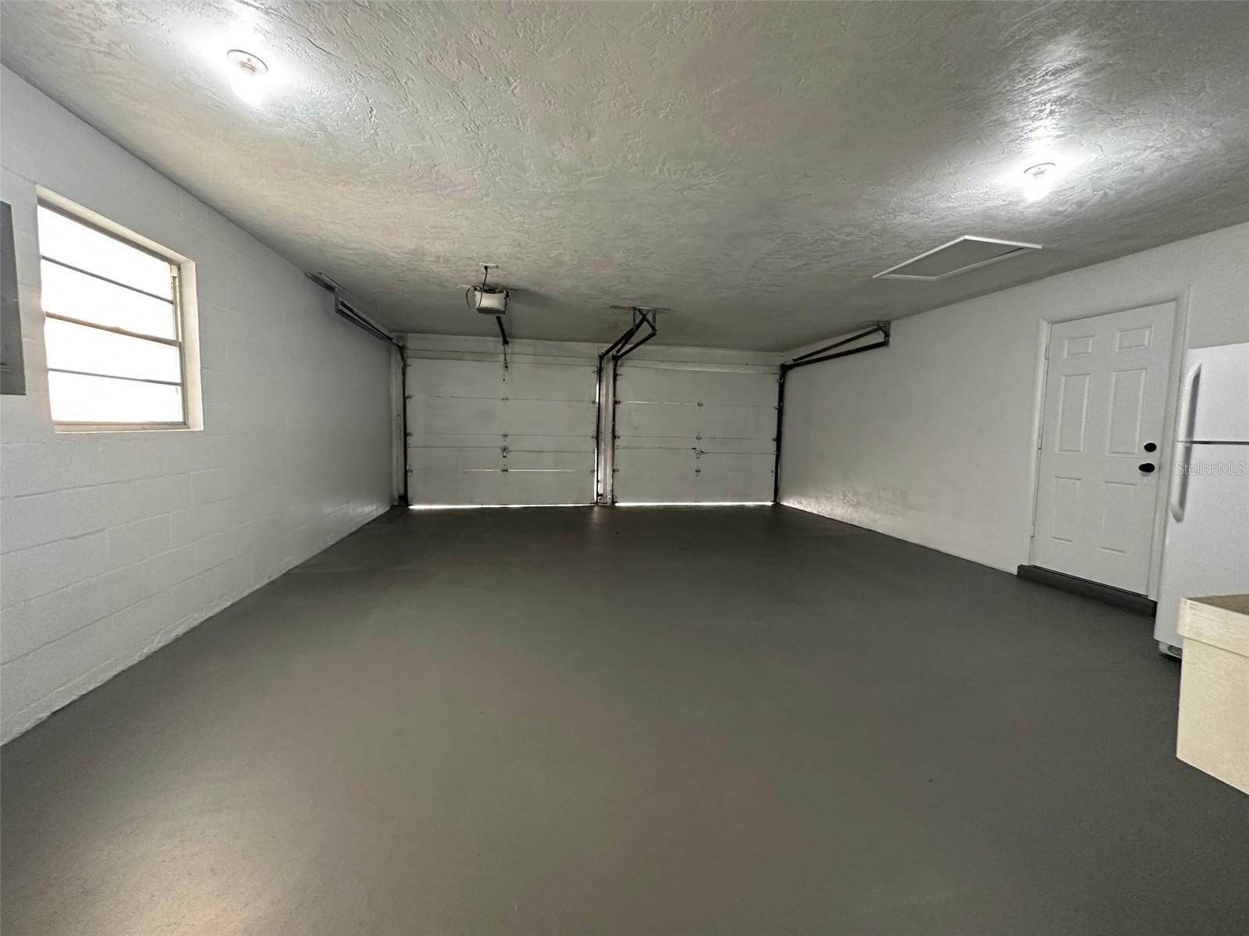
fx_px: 505
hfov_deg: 102.1
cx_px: 624
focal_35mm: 14
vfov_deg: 85.7
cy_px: 468
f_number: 2.2
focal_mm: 2.22
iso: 500
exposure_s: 1/60
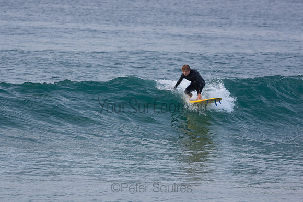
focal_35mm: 525
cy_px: 101
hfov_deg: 3.9
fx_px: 4420
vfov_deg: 2.6
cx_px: 152
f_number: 5.6
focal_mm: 350
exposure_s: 1/1000
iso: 720
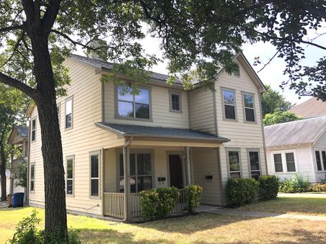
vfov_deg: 45.4
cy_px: 125
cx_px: 157
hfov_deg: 58.3
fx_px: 292
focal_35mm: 31
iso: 20
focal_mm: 3.99
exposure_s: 1/787
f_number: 1.8
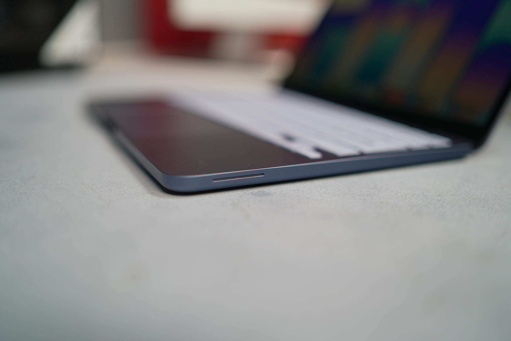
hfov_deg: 54.4
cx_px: 256
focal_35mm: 35
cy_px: 170
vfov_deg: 37.9
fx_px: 497
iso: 320
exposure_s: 1/80
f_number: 1.4
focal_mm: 35
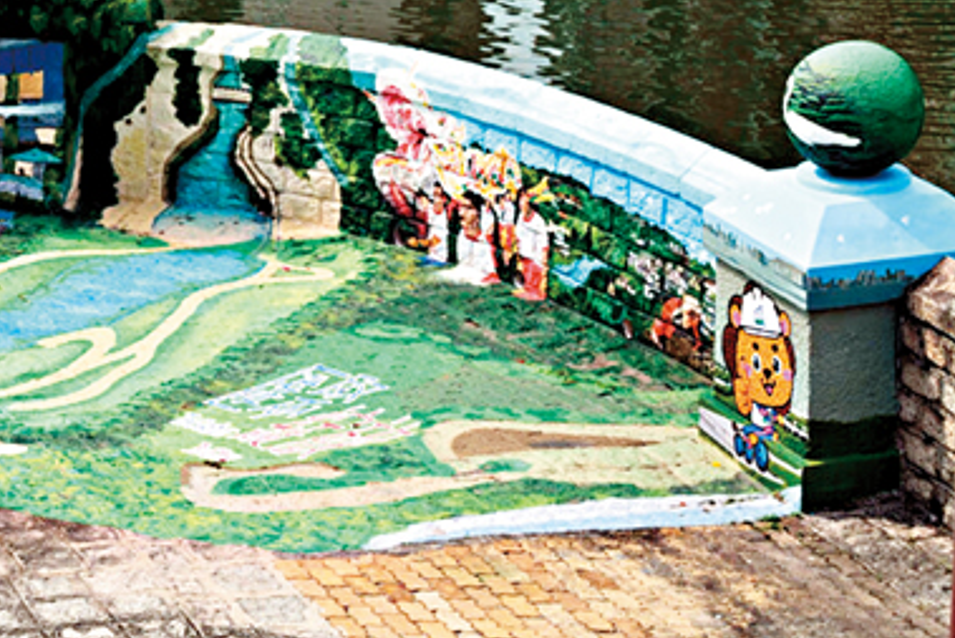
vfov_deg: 11.7
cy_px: -117
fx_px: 3052
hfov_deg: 17.3
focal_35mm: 115
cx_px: -54
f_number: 9
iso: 160
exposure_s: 1/400
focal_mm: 48
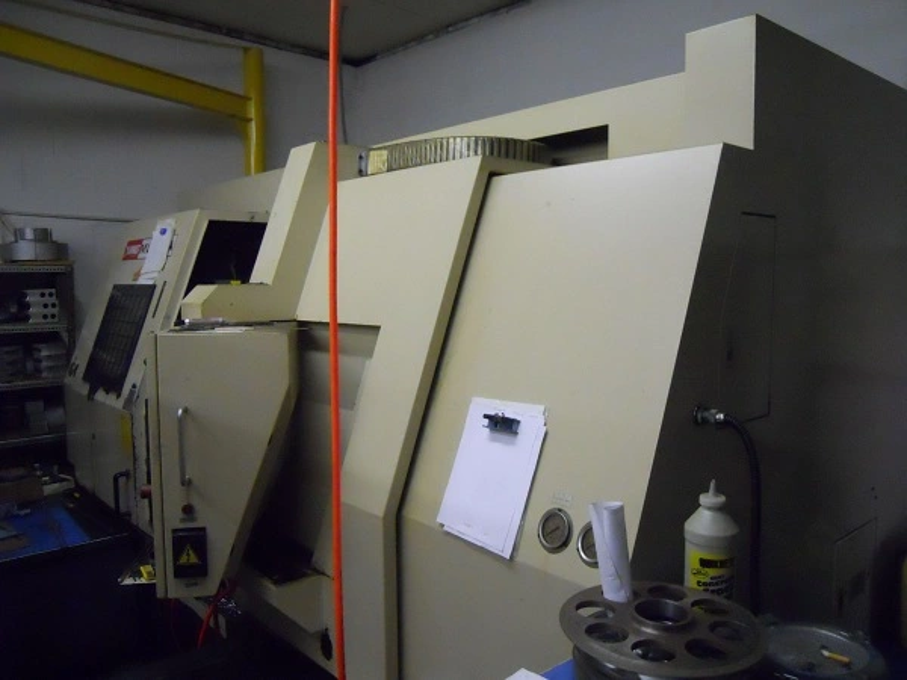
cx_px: 454
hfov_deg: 63.4
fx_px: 734
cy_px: 340
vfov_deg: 49.7
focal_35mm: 28
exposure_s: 1/80
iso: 800
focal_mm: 5
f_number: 2.7
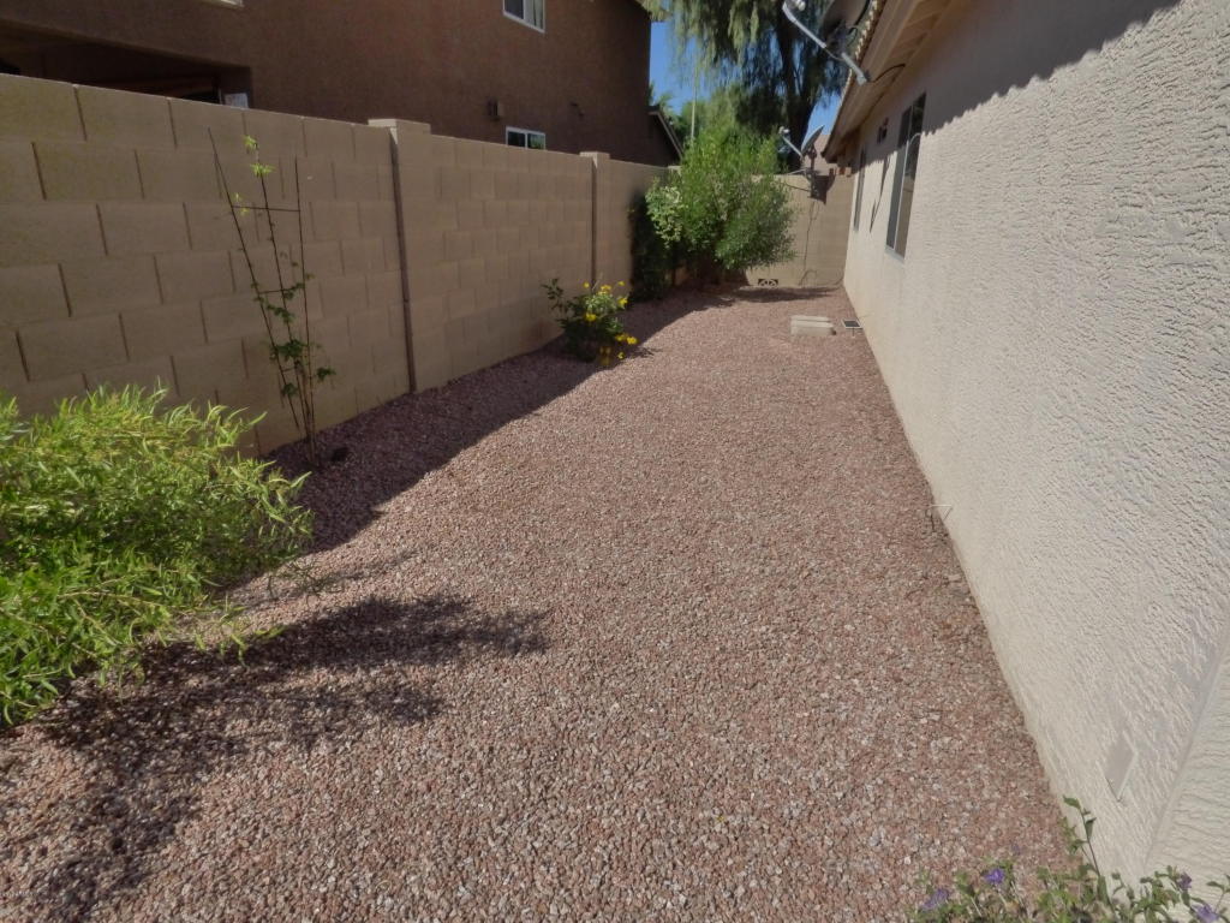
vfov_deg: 66.0
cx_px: 615
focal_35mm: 20
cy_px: 462
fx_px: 711
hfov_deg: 81.7
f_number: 5
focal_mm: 3.58
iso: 400
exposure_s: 1/1600
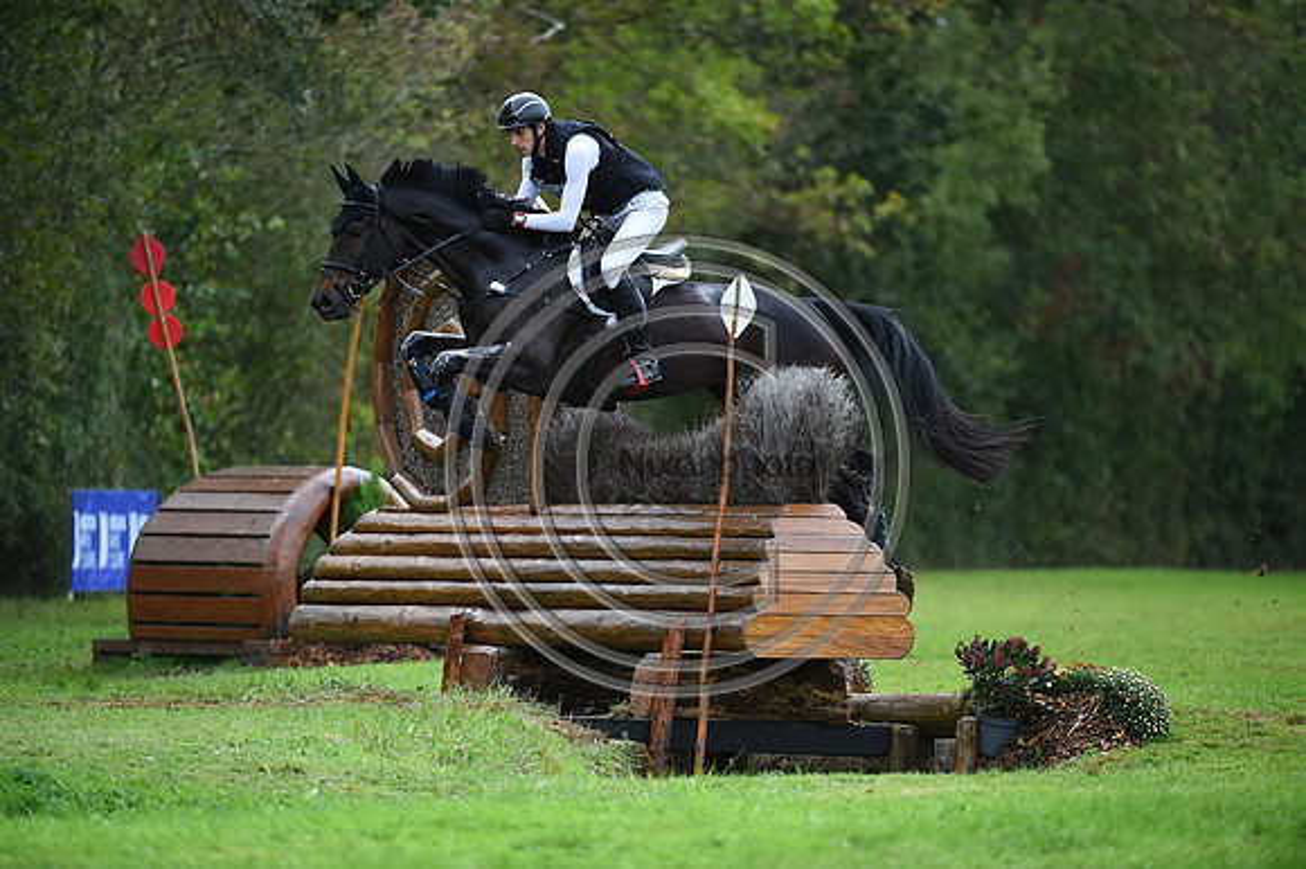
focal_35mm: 310
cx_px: 653
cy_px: 434
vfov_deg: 4.4
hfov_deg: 6.7
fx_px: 11239
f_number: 4.5
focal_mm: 310
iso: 720
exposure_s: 1/1250
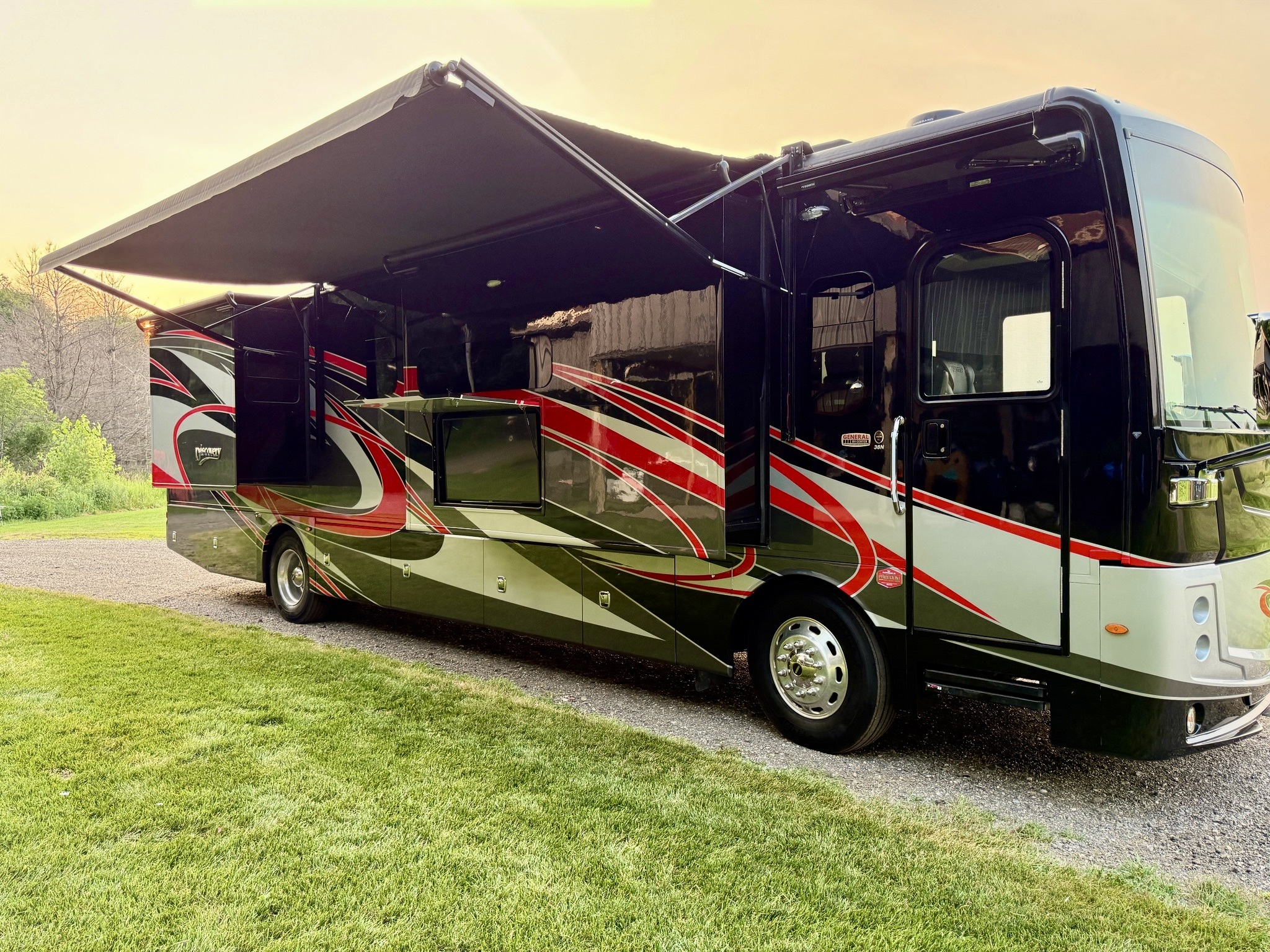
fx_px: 881
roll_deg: +0.7
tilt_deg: -1.2
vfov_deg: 56.8
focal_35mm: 24
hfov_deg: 71.6
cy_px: 476
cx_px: 635
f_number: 1.78
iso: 200
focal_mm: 6.76
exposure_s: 1/169
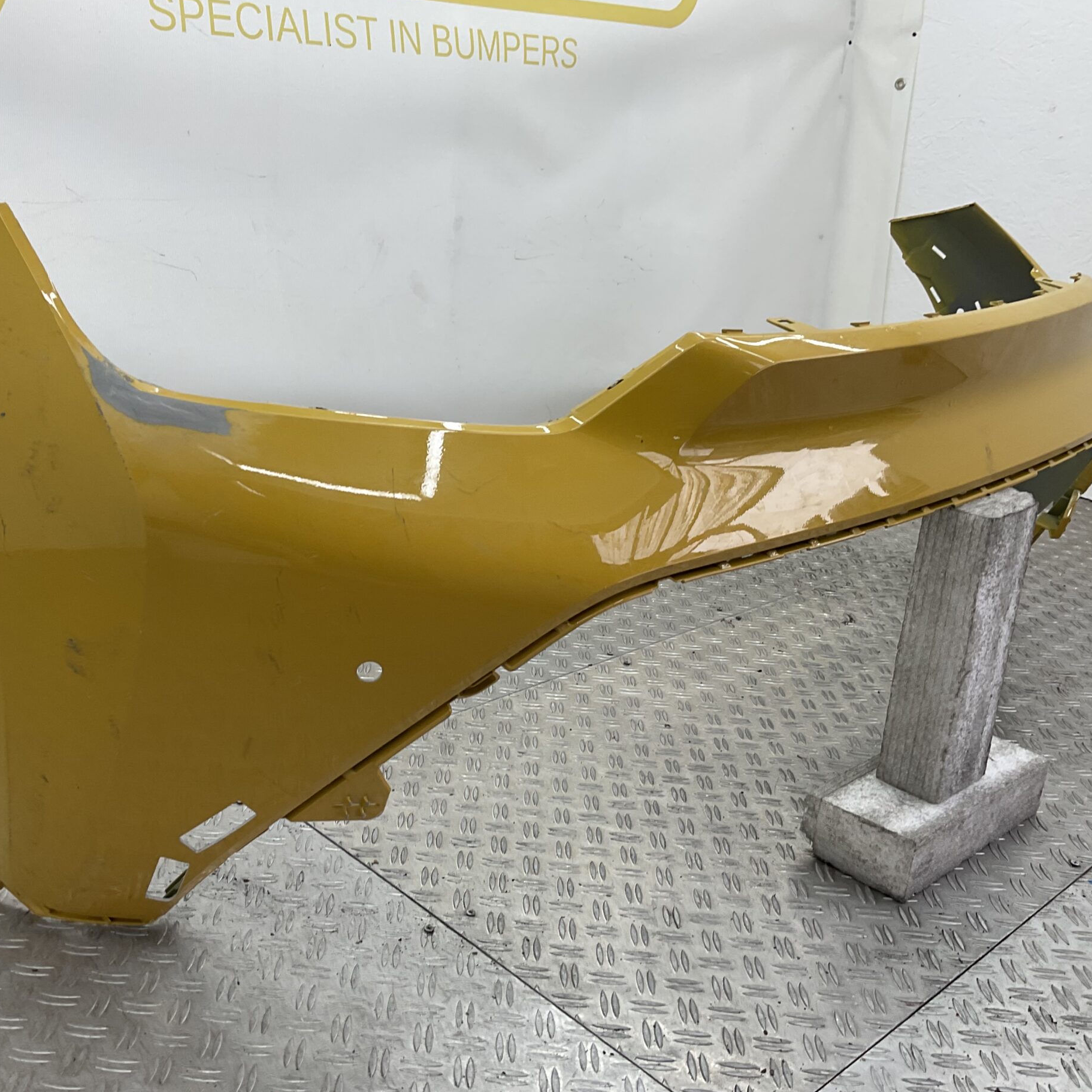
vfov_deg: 46.0
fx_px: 1285
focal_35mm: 36
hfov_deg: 45.8
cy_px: 540
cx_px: 435
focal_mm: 3
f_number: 1.8
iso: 20
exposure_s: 1/120
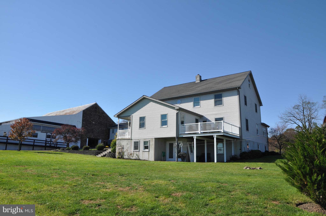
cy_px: 108
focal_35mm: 60
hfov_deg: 33.4
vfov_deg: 22.6
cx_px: 163
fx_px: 543
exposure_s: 1/160
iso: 200
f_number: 13
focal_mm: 40
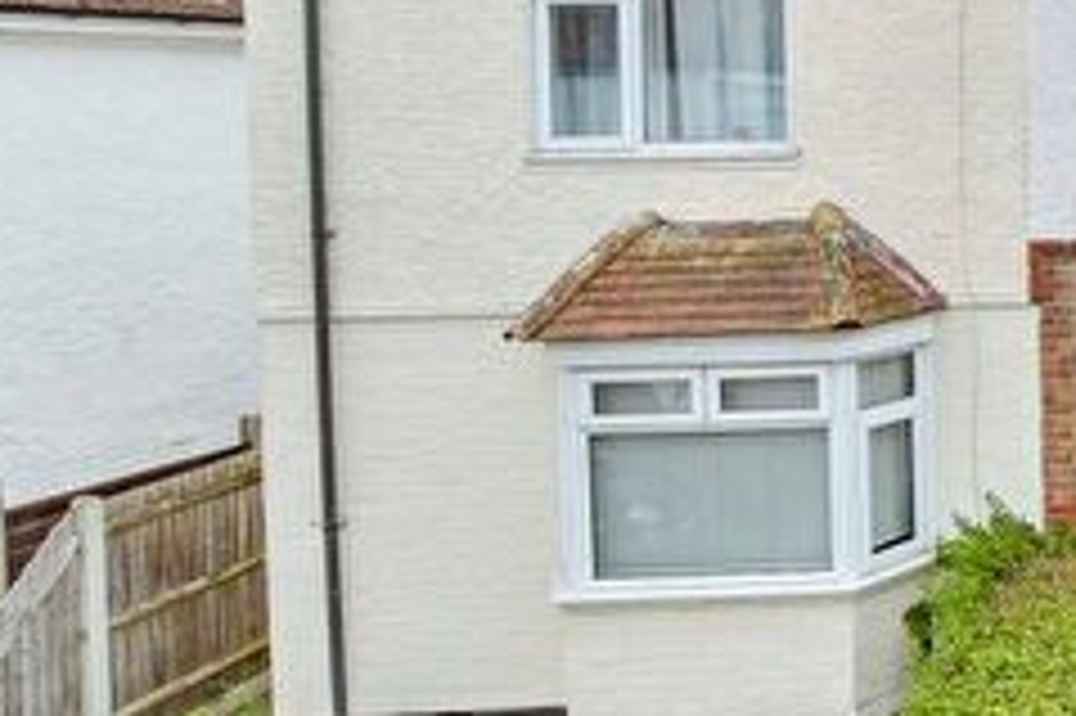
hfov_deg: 30.7
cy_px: 128
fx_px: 1314
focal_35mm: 44
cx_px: 1508
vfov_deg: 29.7
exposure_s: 1/320
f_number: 9
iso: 500
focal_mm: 10
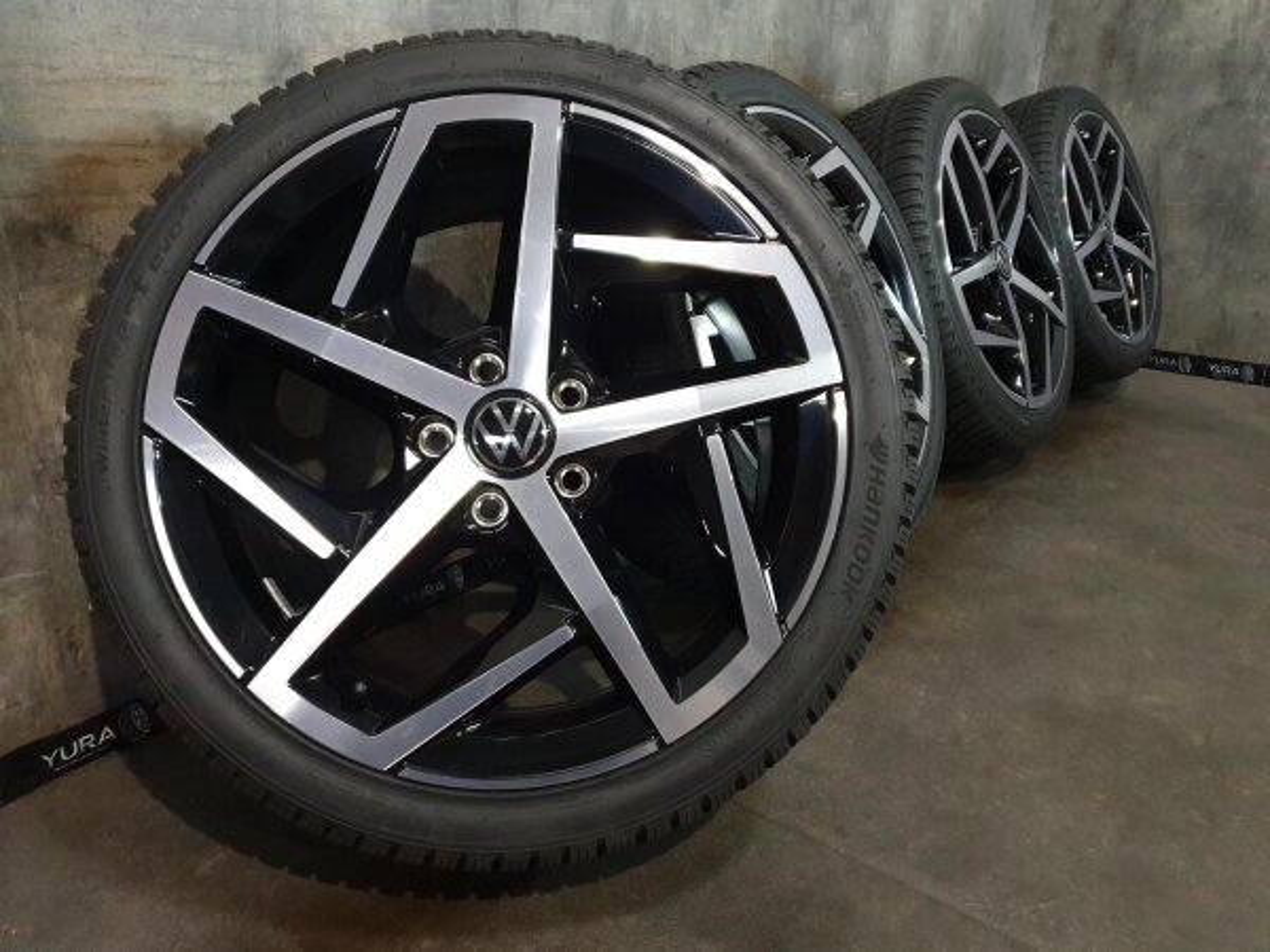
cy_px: 476
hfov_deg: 67.3
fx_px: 954
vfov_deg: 53.1
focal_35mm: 26
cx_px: 635
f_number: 1.5
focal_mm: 4.3
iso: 400
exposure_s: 1/50
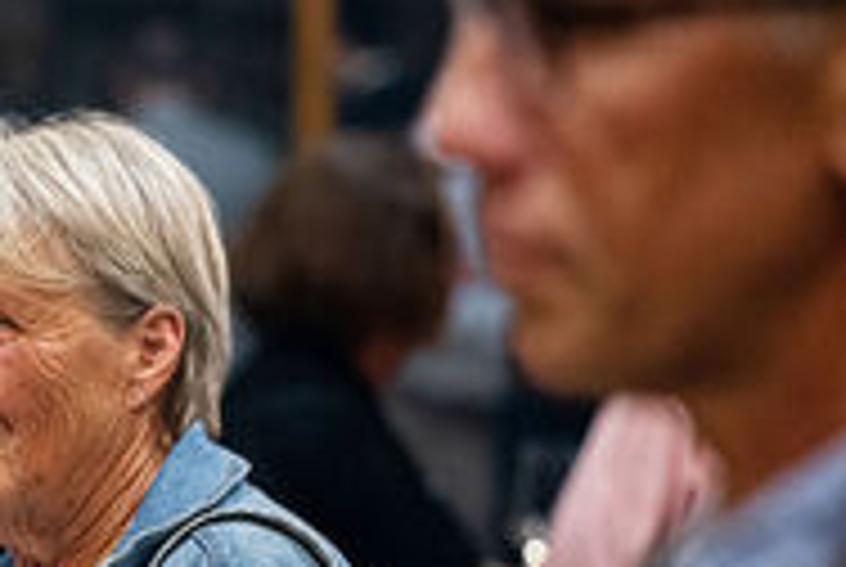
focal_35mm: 246
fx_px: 5790
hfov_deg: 8.3
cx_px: -104
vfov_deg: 5.6
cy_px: 518
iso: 3200
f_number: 2.8
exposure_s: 1/250
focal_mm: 103
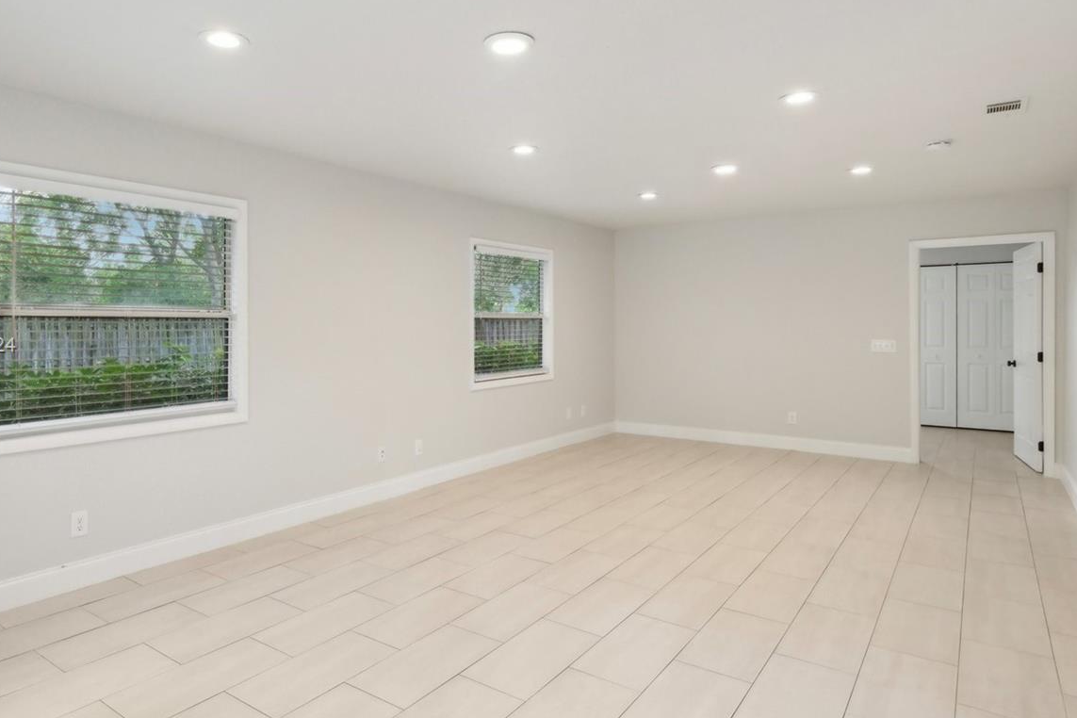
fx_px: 628
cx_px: 468
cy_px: 347
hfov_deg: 80.8
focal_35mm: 21
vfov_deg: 59.5
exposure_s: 1/50
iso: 1250
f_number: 8
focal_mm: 10
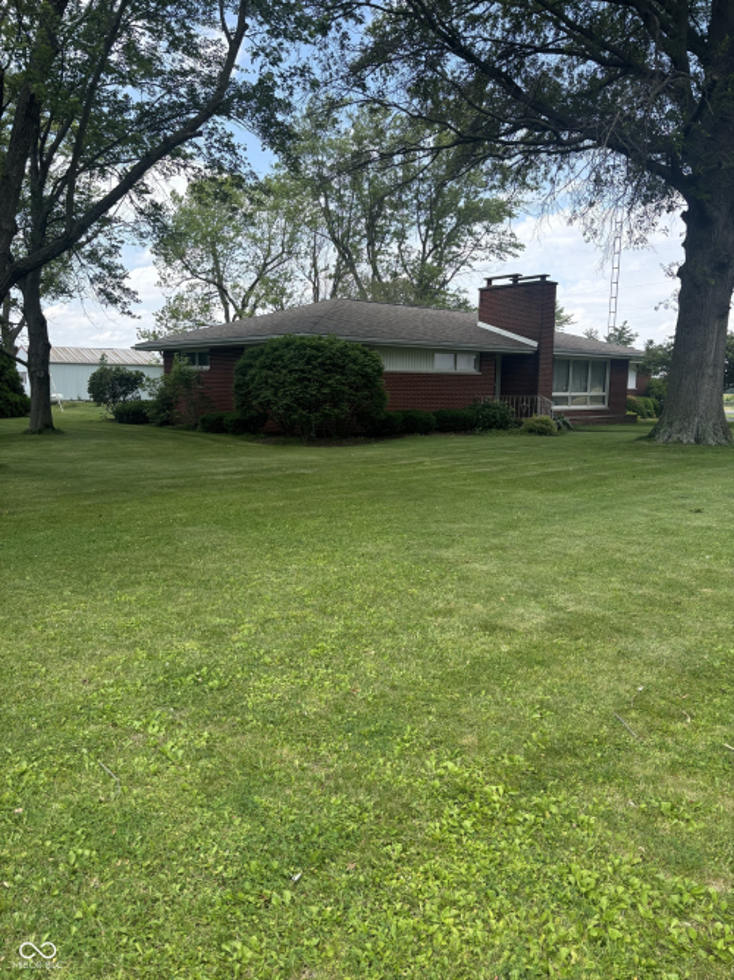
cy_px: 490
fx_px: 735
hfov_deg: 53.0
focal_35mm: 26
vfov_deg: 67.3
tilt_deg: -8.6
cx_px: 367
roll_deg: -1.4
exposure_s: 1/1115
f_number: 1.6
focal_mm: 5.96
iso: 50
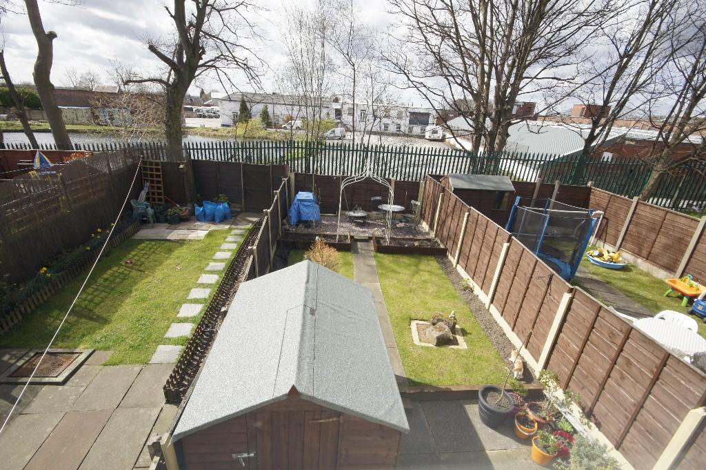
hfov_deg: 95.0
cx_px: 353
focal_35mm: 16
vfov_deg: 72.0
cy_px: 235
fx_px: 323
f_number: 10
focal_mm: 11
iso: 200
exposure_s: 1/125
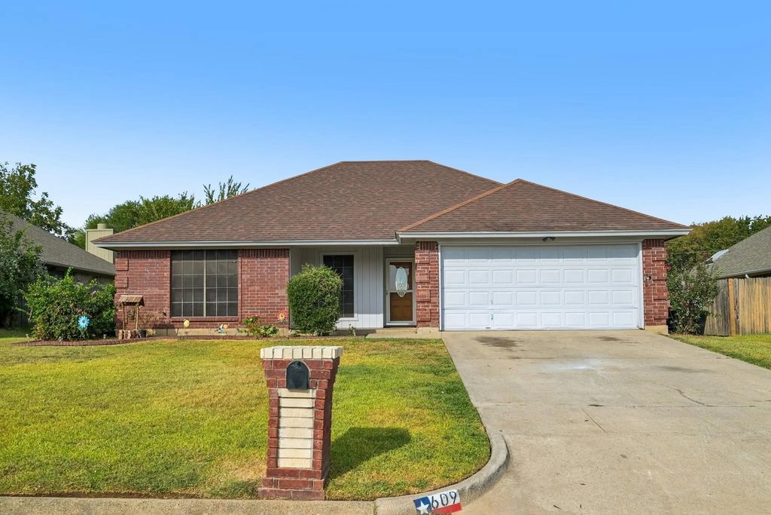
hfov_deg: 61.9
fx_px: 643
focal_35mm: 30
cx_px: 386
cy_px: 258
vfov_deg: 43.6
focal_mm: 30
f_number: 8
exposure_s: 1/1600
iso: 400
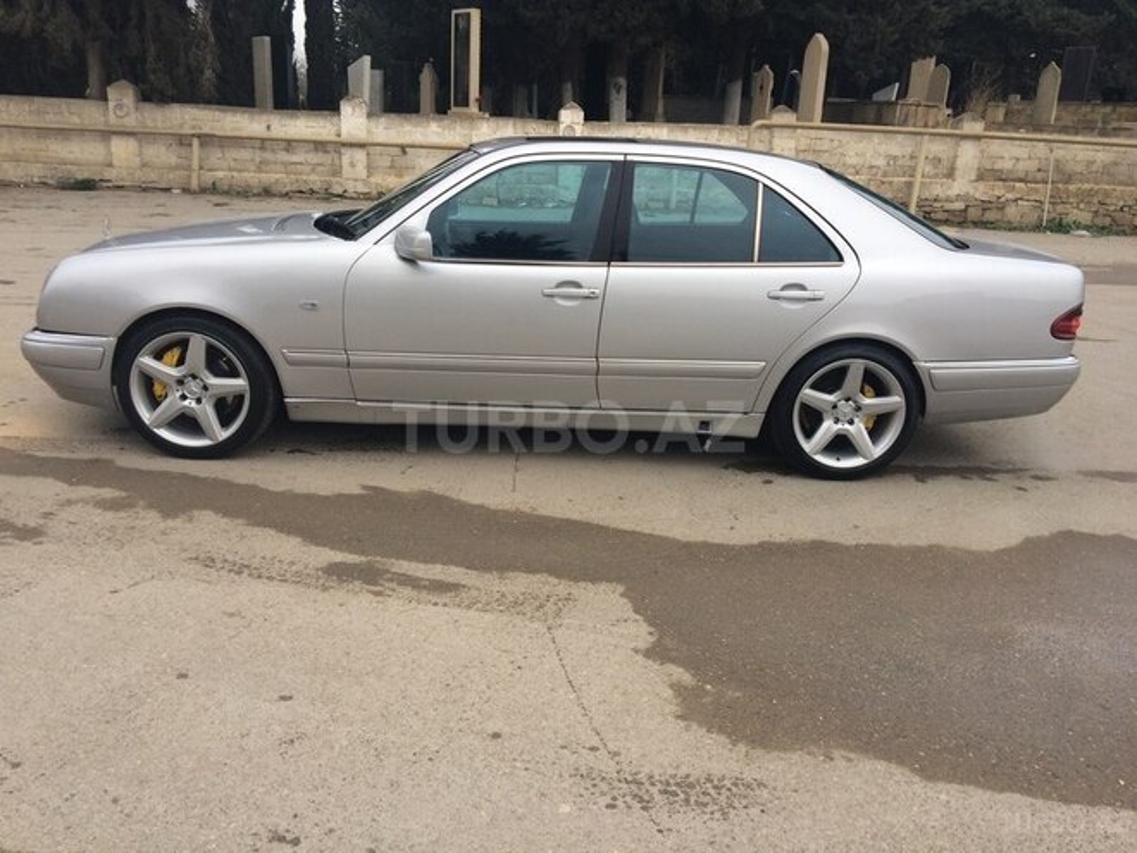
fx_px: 953
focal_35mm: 29
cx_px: 568
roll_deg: -2.6
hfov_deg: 61.7
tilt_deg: -17.1
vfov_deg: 48.2
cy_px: 426
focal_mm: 4.15
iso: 40
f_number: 2.2
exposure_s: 1/50
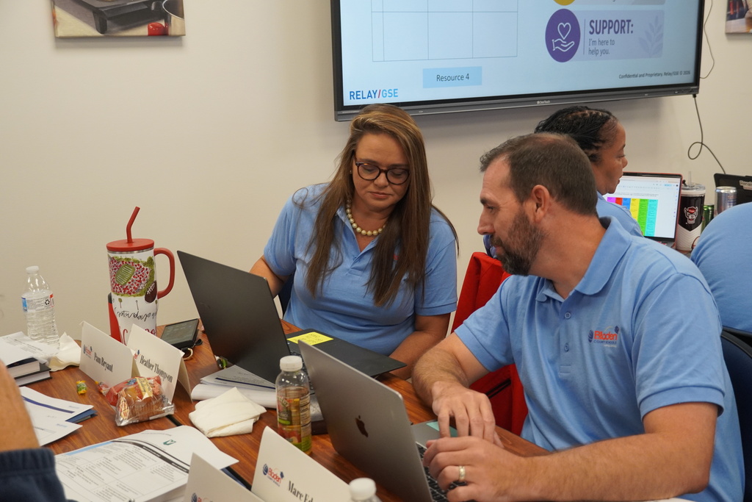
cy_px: 251
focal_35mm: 44
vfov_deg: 30.9
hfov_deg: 45.0
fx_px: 909
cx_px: 376
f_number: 4.5
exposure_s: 1/160
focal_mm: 29
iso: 1250
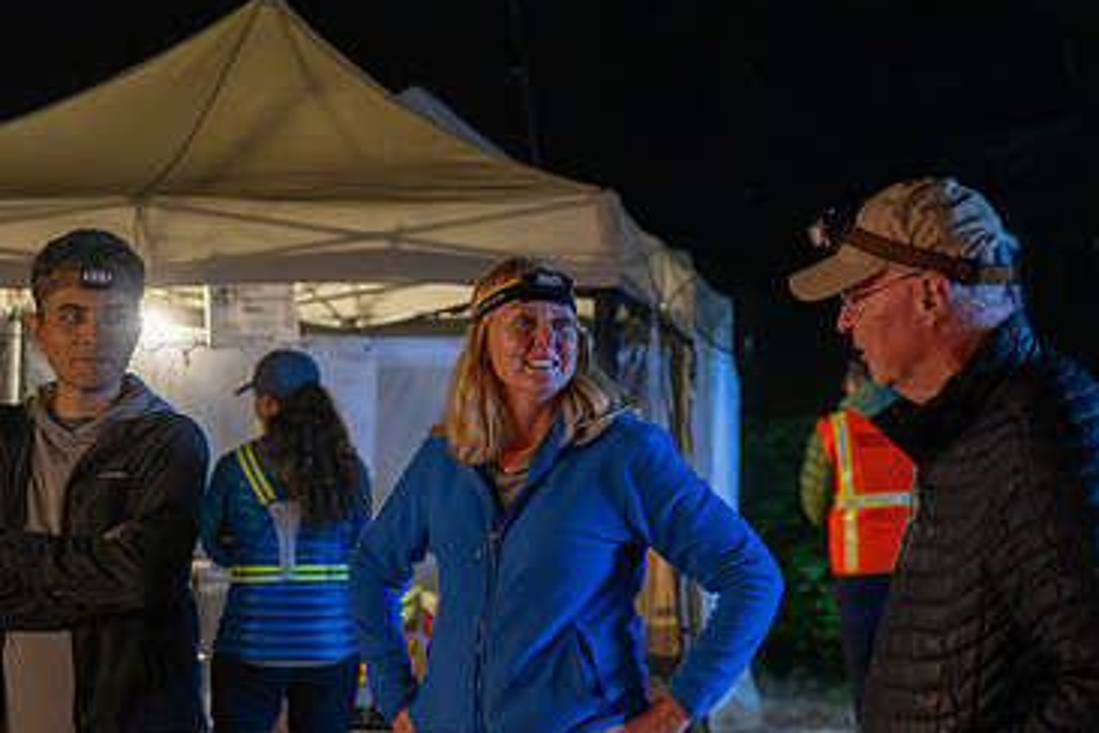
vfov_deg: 17.9
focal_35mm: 76
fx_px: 2320
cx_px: 631
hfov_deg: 26.6
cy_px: 476
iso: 10000
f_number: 2.8
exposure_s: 1/100
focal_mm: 48
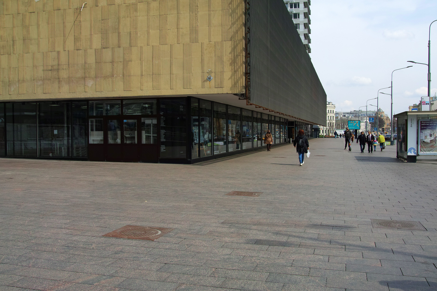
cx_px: 218
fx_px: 449
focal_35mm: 37
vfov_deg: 35.9
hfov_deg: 51.9
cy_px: 146
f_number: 8
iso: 100
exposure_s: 1/400
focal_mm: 28
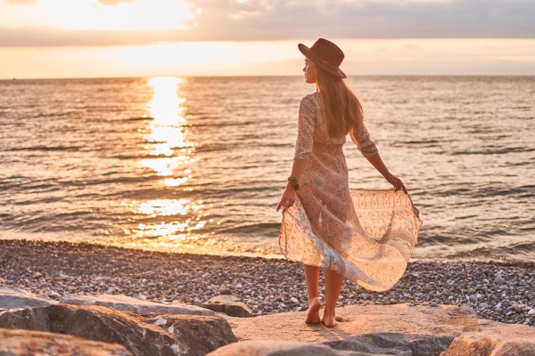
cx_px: 268
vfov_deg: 29.9
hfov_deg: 43.6
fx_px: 669
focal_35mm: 45
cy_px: 178
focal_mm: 30
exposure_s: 1/250
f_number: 1.4
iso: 100
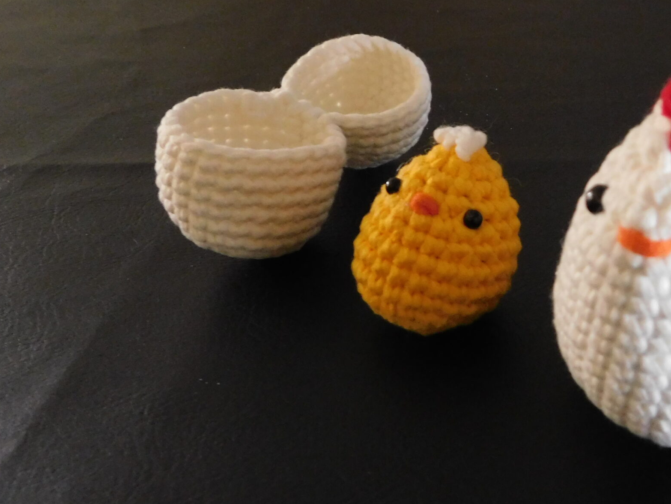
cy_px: 264
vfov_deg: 29.7
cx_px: 543
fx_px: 950
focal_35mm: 49
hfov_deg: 37.4
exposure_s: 1/8
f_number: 3.2
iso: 640
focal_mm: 5.3
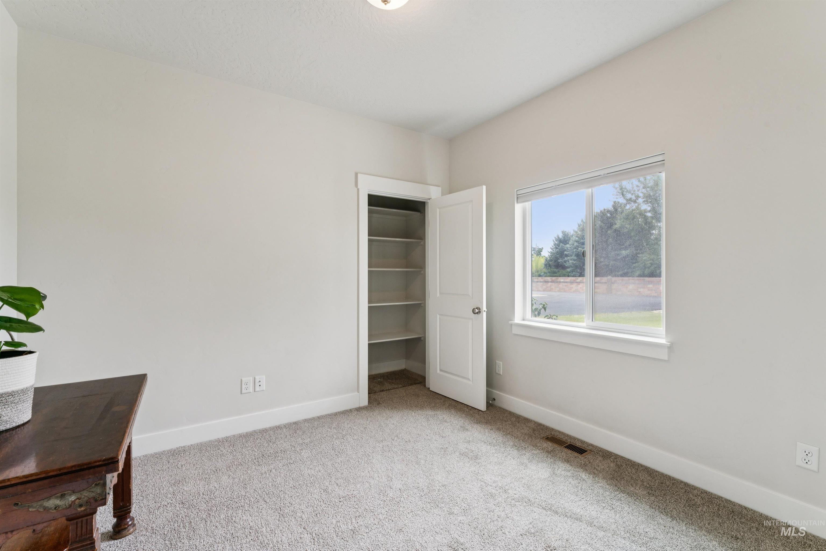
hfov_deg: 98.2
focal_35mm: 16
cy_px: 276
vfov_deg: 75.1
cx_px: 413
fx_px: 358
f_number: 13
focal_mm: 15.6
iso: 400
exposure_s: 1/20
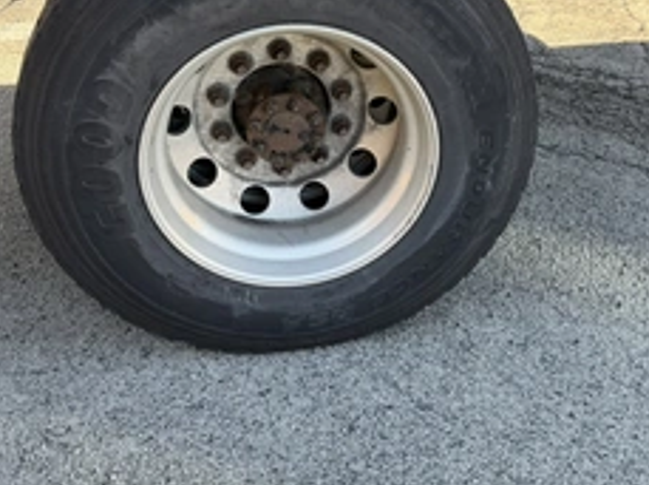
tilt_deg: -33.0
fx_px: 786
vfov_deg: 34.2
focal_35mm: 42
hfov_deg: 44.7
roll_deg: -2.5
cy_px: 207
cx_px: 377
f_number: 1.78
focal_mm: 6.76
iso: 100
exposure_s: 1/318
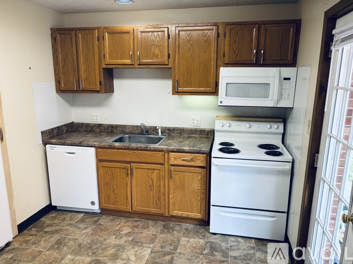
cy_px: 132
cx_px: 176
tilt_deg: -13.4
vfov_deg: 53.0
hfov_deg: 67.3
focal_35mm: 26
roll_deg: -1.0
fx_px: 265
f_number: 1.6
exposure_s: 1/120
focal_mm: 5.96
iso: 100
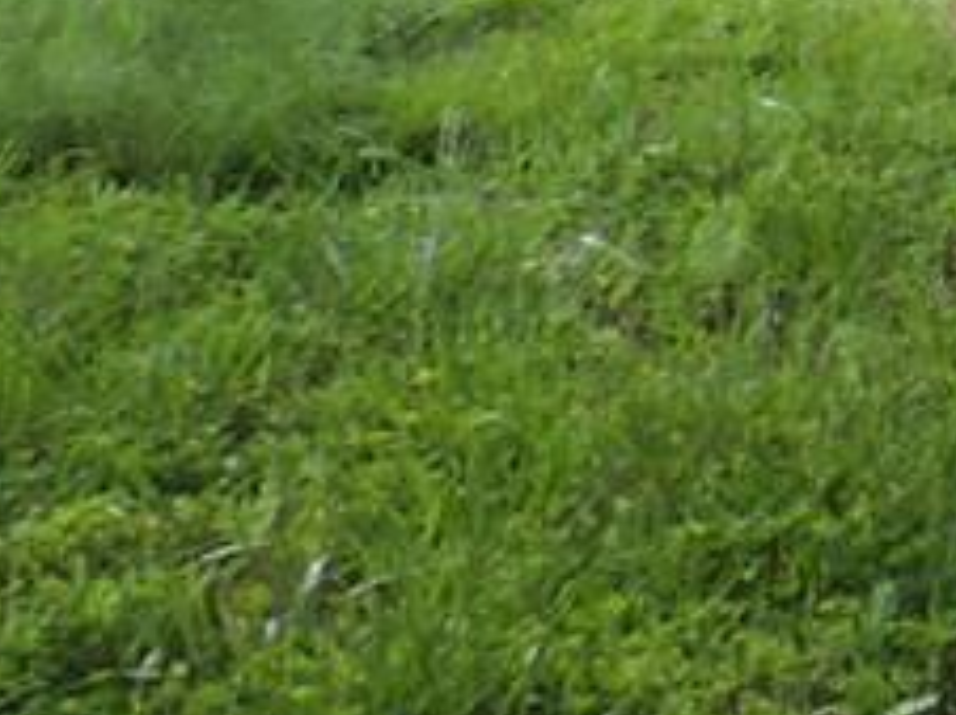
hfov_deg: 10.0
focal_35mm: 170
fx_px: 4690
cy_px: -943
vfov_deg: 8.1
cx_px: 2369
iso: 100
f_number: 8.3
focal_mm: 4.3
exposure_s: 1/50
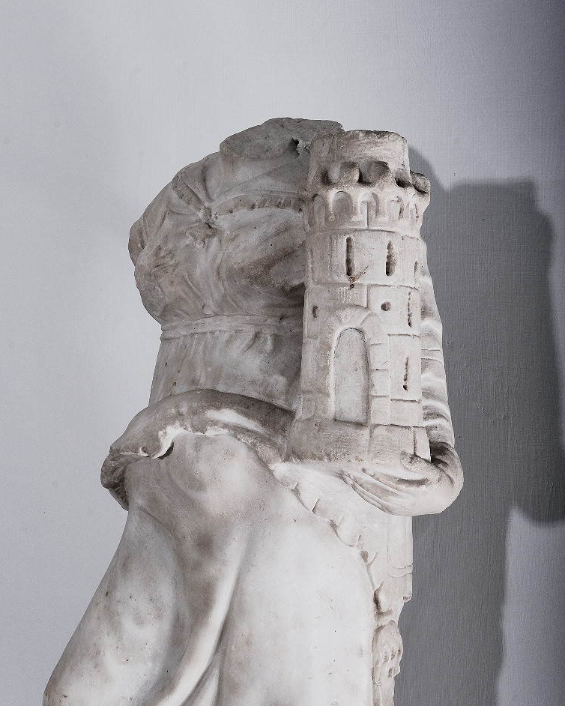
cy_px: 308
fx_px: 1149
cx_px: 284
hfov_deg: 27.6
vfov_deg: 34.1
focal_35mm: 55
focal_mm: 30.8
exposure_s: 1/250
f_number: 20
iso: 320
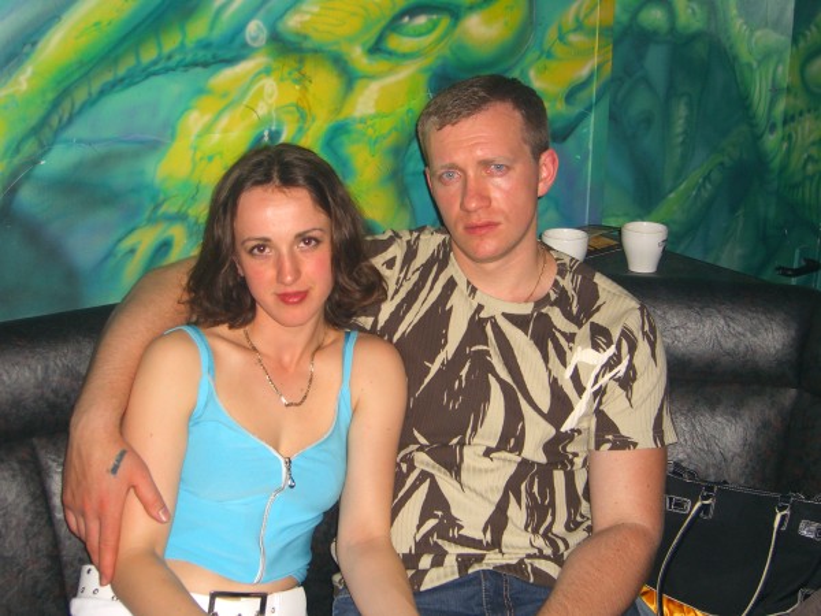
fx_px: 1091
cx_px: 410
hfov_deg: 41.2
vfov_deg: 31.5
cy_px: 308
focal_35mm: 46
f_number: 3.1
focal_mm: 9.5
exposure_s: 1/60
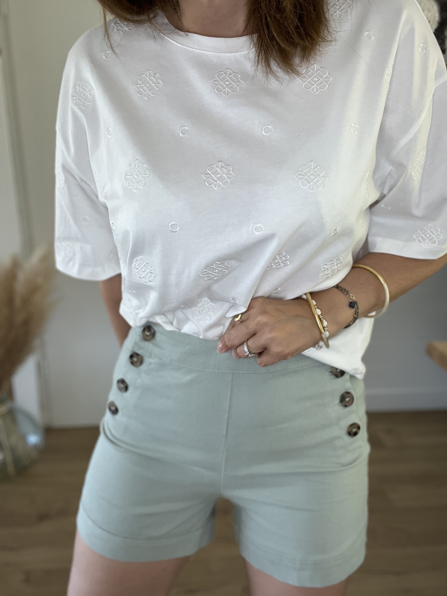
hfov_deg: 46.8
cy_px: 298
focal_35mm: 30
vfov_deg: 60.0
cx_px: 224
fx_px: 517
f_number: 2.2
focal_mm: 2.71
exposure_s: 1/63
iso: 100
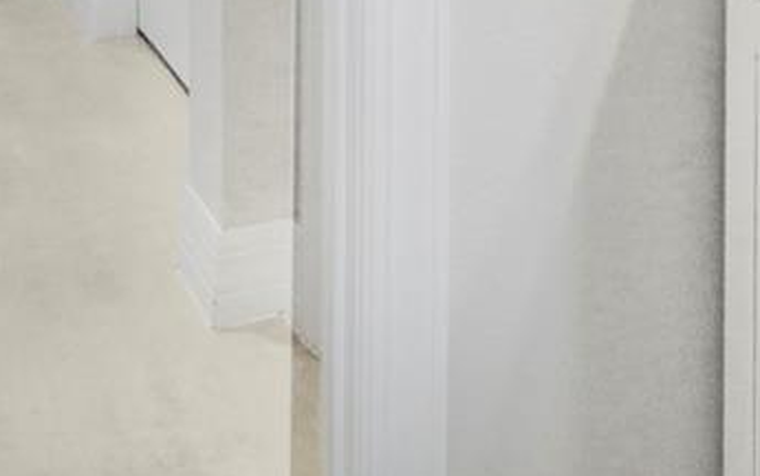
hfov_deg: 22.7
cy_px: -650
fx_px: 1761
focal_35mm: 85
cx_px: 872
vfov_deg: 12.3
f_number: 4
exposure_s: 1/125
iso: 640
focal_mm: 12
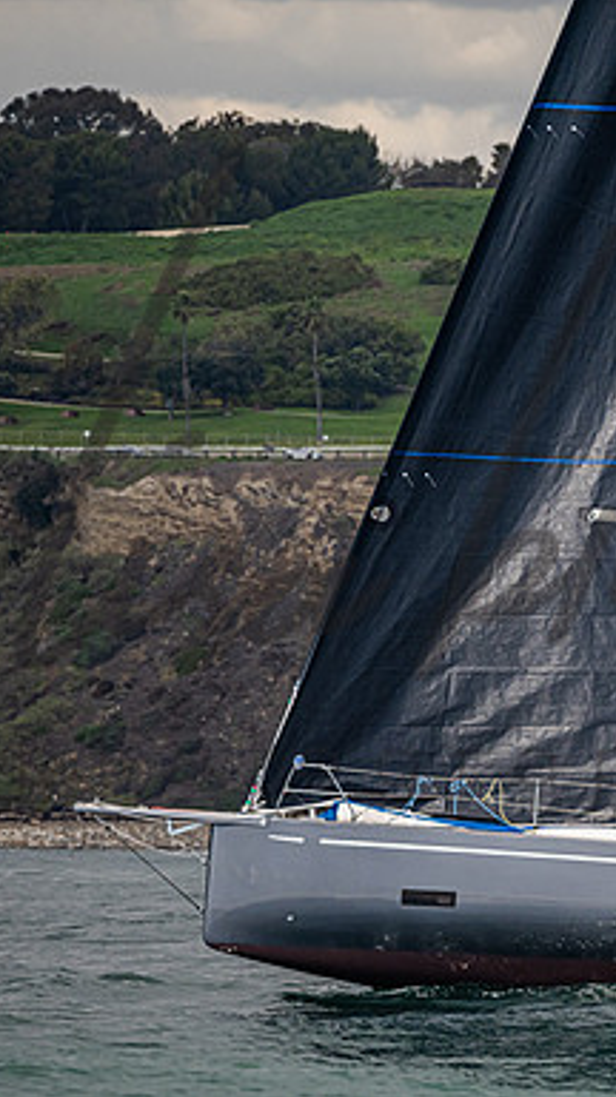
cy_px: 617
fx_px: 20658
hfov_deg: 1.7
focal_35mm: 710
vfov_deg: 3.0
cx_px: 649
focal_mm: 400
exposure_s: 1/4000
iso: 400
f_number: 5.6
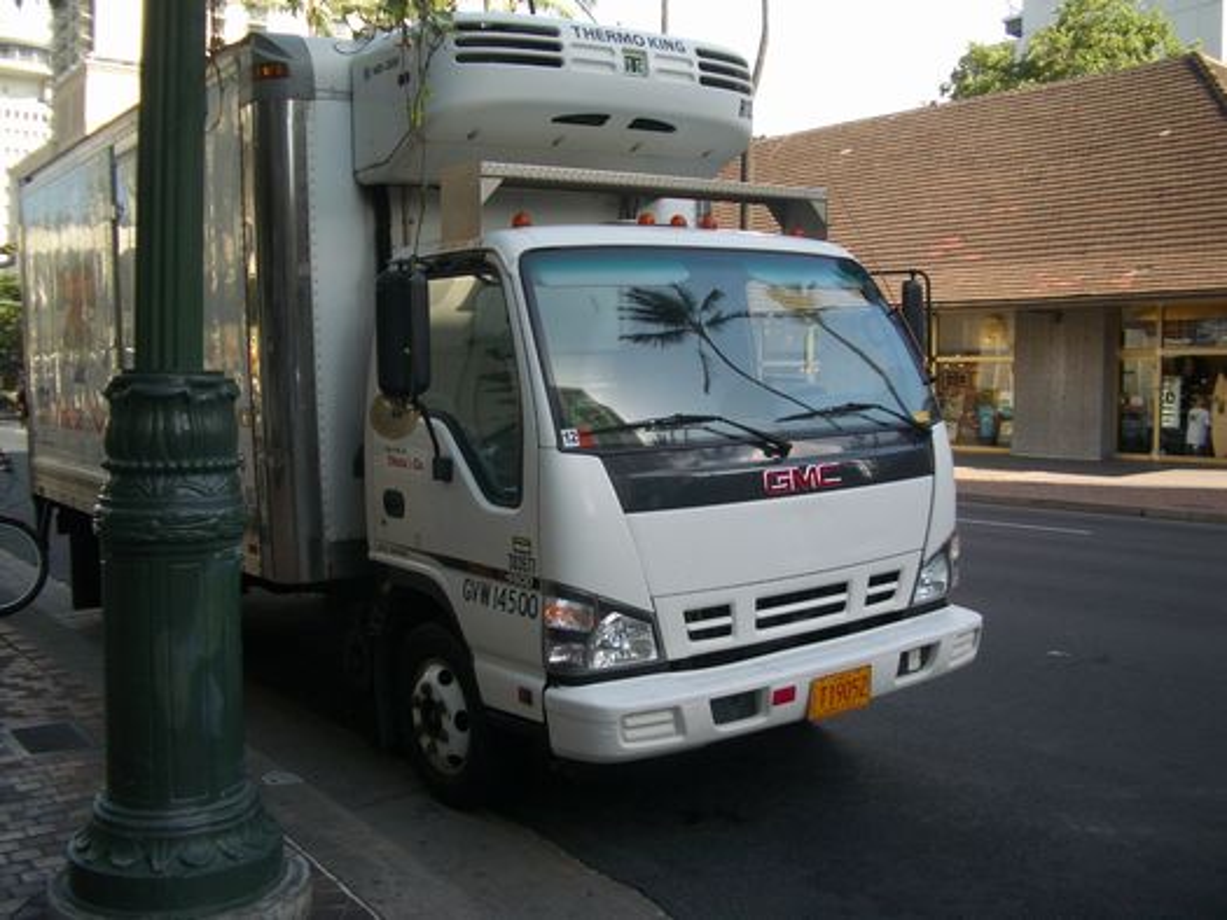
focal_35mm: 35
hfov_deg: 52.6
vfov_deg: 40.7
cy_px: 460
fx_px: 1241
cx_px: 614
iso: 50
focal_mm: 5.8
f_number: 2.6
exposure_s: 1/320
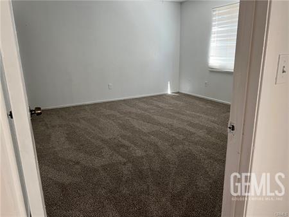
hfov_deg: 67.3
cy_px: 108
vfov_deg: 53.0
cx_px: 144
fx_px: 217
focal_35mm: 26
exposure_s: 1/60
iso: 100
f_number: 1.5
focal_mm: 5.7
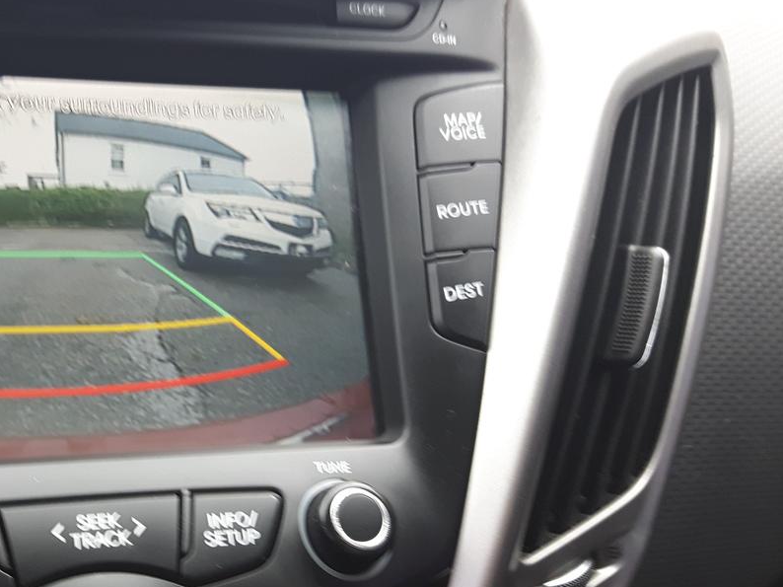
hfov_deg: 37.0
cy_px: 357
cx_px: 171
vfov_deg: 29.0
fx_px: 1131
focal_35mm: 50
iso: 64
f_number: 1.9
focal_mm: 3.7
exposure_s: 1/33
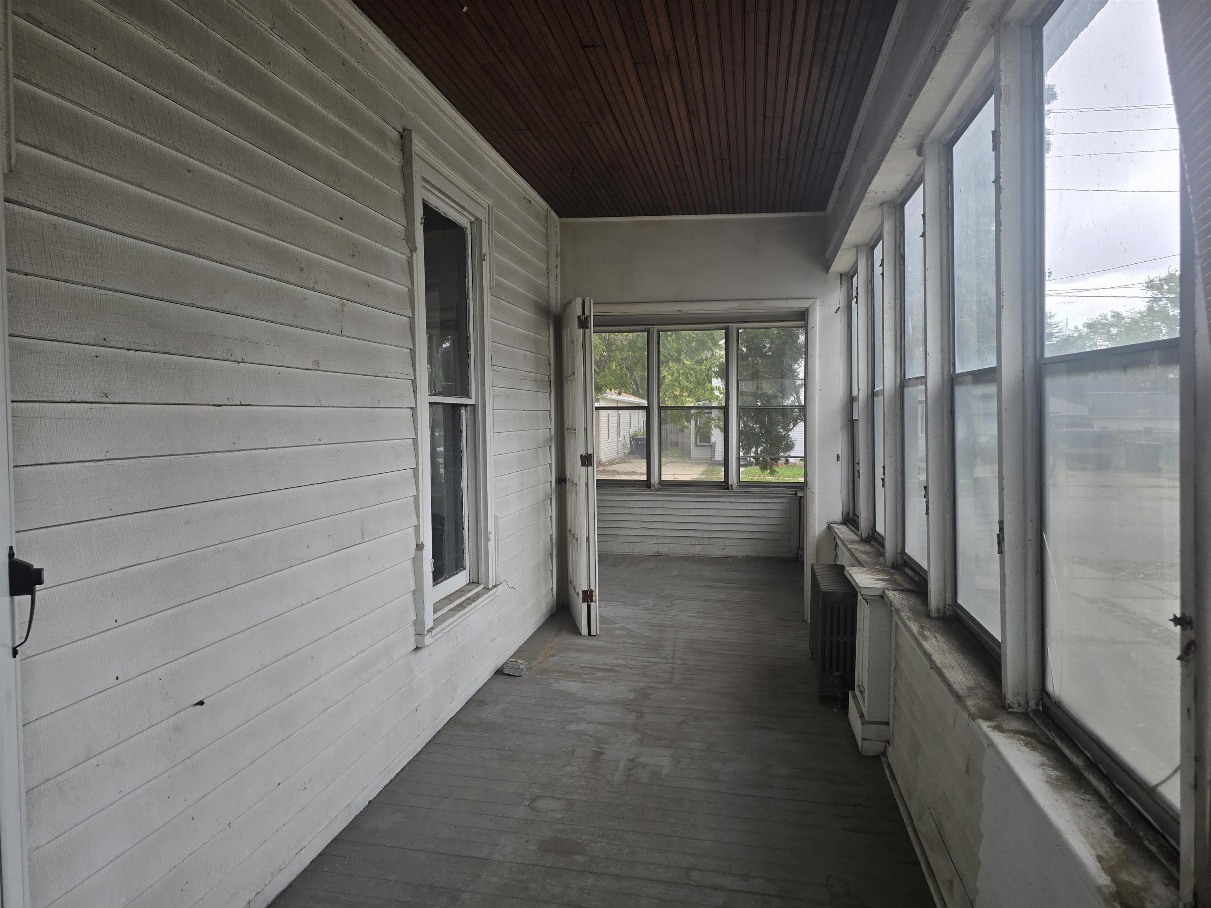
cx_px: 606
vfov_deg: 58.9
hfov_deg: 73.9
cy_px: 454
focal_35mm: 23
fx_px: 805
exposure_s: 1/180
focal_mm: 6.3
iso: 80
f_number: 1.7
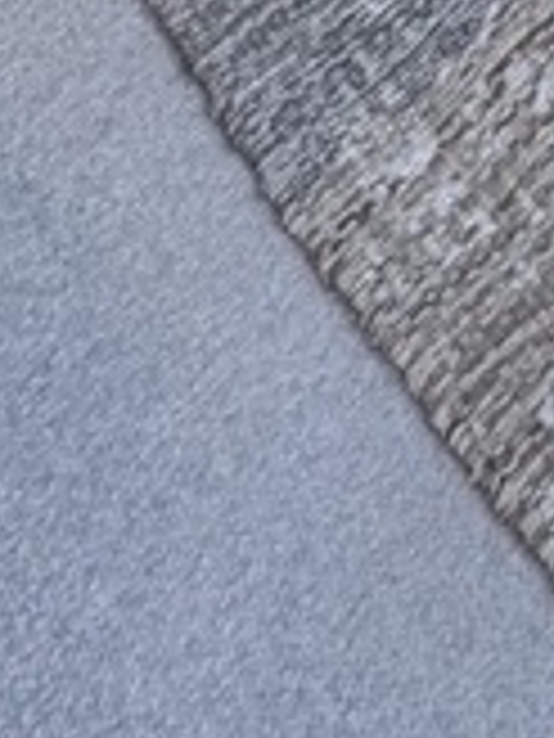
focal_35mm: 92
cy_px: -1656
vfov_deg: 10.5
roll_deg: +2.0
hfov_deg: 13.9
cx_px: 1058
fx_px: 1963
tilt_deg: -10.7
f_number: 2.2
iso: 320
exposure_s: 1/120
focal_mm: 2.22
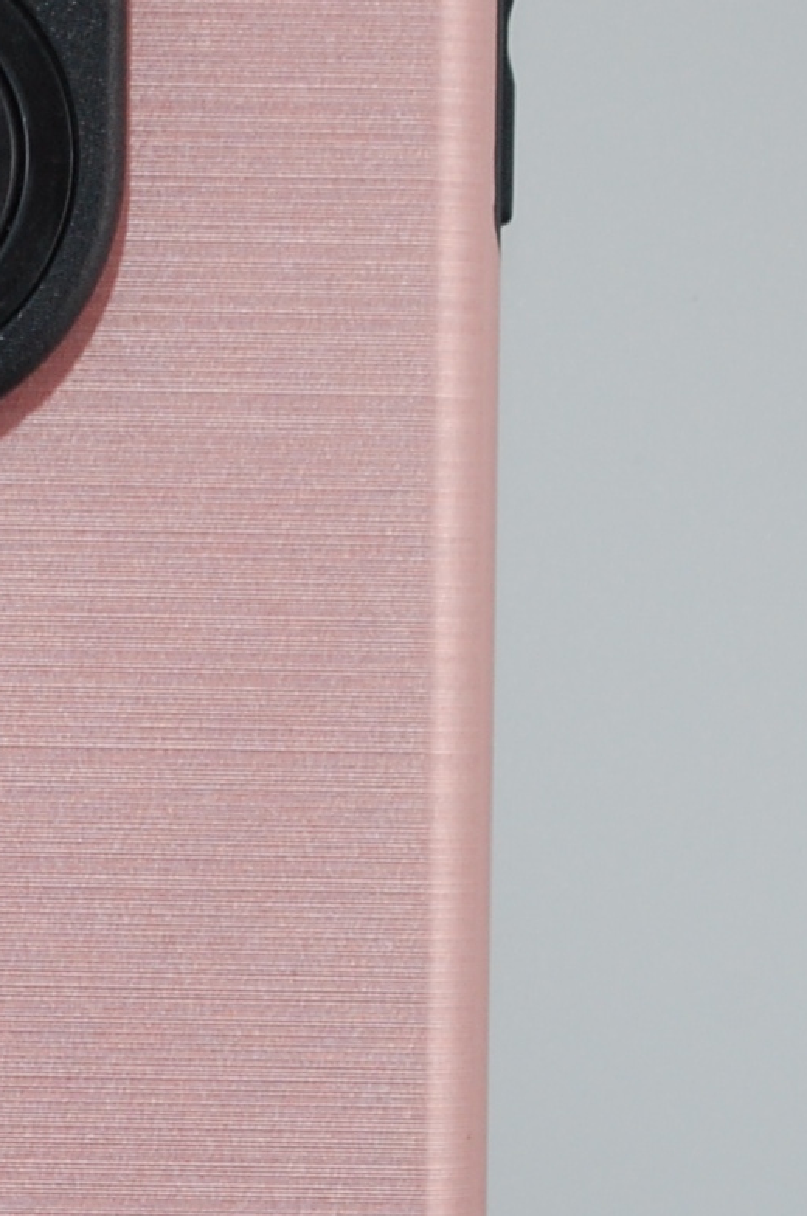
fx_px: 6411
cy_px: 447
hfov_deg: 7.2
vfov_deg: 10.8
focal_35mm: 190
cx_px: -126
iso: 450
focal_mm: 44
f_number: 5.3
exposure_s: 1/30
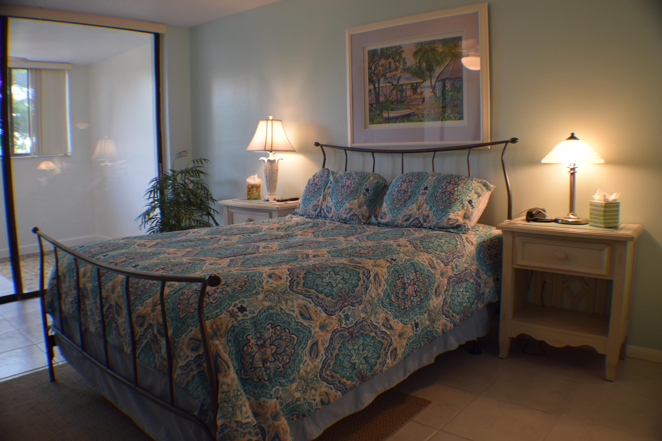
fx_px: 607
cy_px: 220
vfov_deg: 40.0
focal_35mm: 33
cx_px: 331
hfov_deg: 57.2
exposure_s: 1/100
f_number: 5
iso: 400
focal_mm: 22
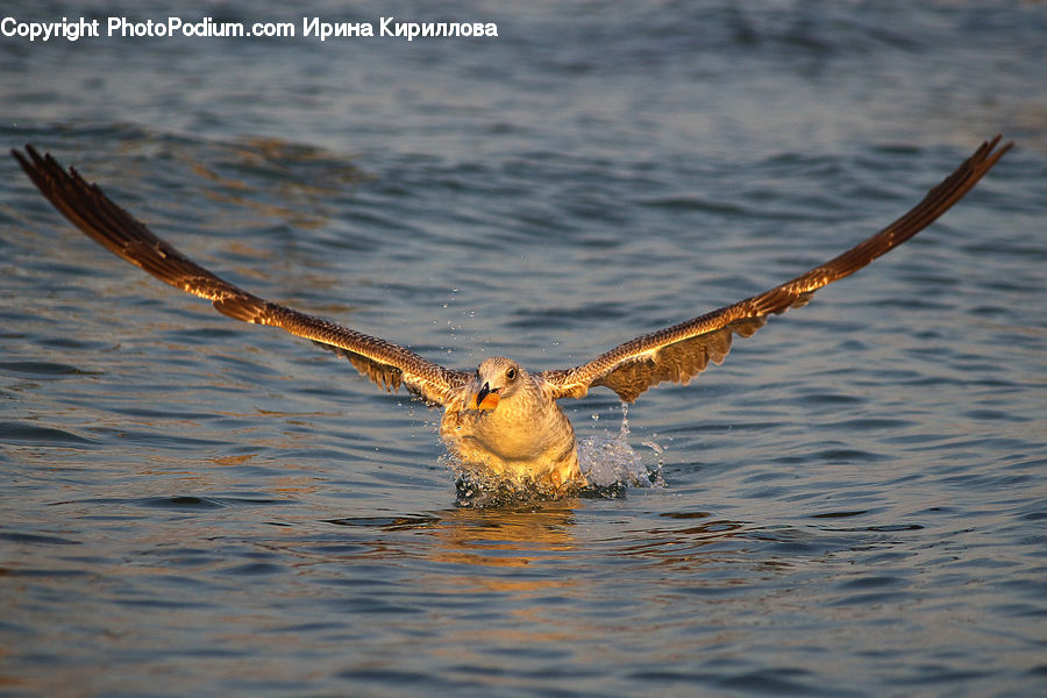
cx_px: 524
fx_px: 7416
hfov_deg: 8.1
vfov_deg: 5.4
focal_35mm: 255
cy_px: 349
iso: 200
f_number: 5.6
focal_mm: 170
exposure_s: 1/1250
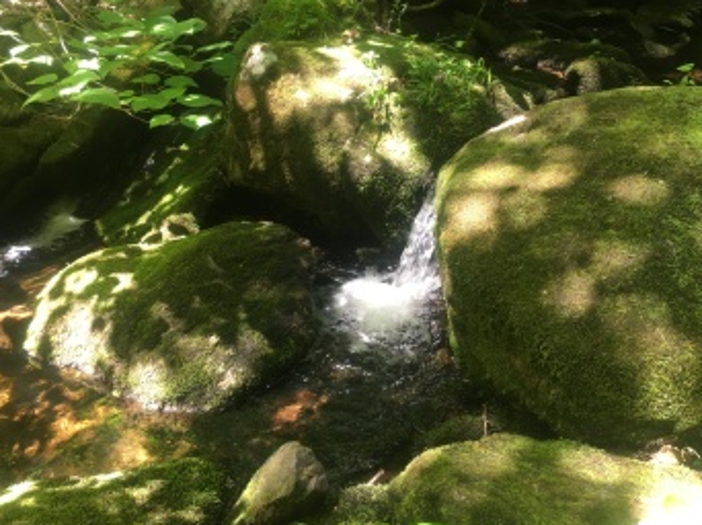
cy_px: 275
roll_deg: -0.3
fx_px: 628
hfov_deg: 58.4
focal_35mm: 31
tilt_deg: -30.5
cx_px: 347
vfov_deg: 45.4
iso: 40
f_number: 2.2
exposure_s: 1/30
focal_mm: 4.15
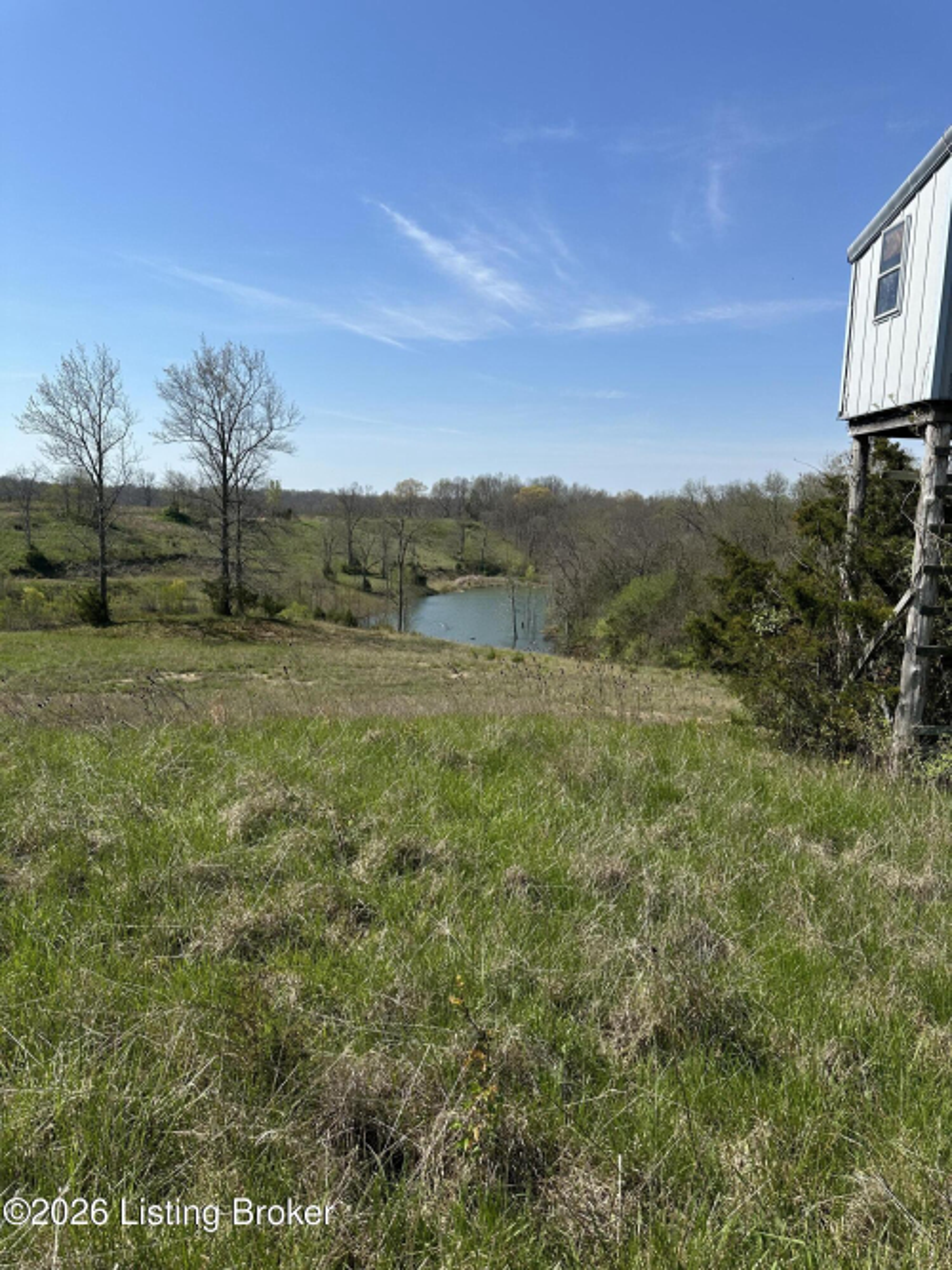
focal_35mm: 24
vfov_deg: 71.6
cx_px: 476
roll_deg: -2.6
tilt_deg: -7.2
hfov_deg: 56.8
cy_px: 635
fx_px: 880
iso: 80
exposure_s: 1/5000
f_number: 1.78
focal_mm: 6.86
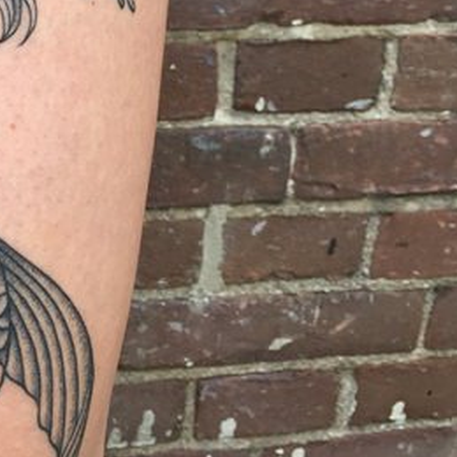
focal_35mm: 79
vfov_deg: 20.4
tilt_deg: -17.9
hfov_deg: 20.8
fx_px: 1180
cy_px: -102
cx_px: -47
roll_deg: -1.8
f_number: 2.2
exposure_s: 1/100
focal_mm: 4.15
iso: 50
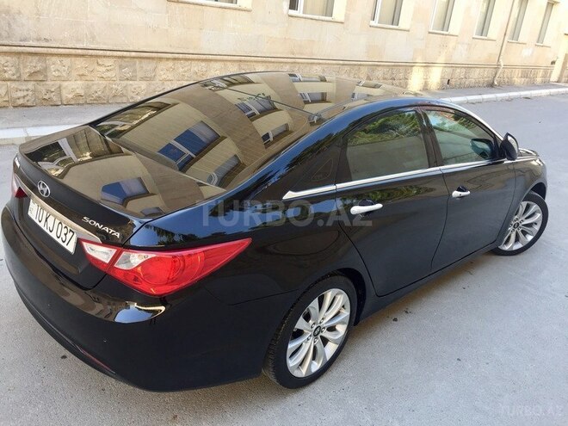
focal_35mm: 29
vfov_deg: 48.2
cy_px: 213
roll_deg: -7.2
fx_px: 476
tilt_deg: -20.5
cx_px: 284
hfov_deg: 61.7
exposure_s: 1/100
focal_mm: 4.15
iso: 32
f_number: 2.2
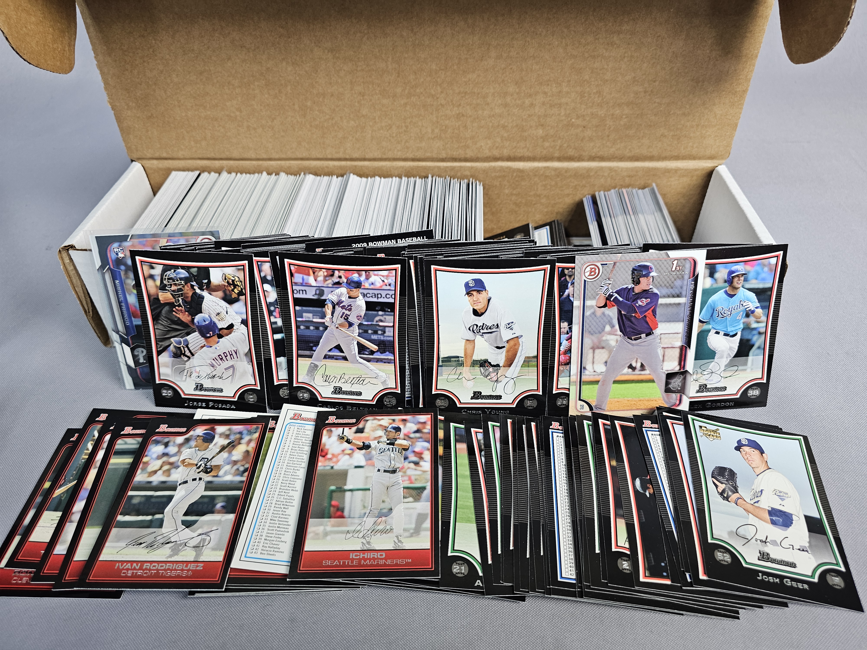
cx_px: 434
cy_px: 325
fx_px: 576
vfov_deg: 58.9
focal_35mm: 23
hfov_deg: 73.9
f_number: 1.7
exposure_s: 1/60
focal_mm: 6.3
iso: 125
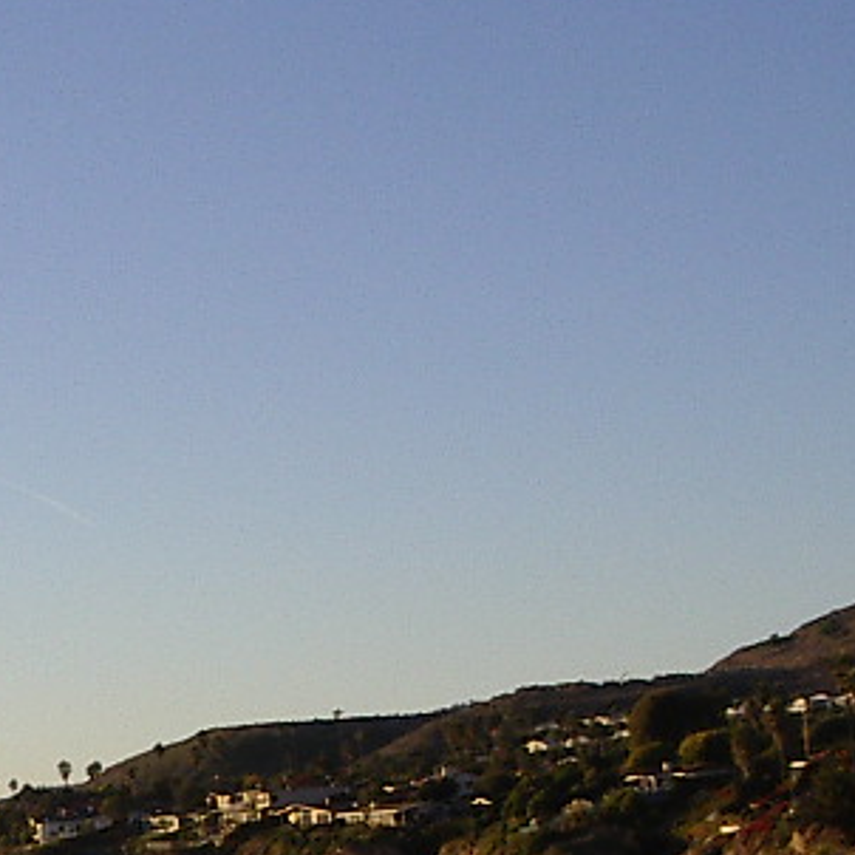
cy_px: 863
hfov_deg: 14.9
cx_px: -85
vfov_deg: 15.0
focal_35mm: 114
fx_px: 3186
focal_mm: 5.8
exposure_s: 1/320
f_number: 4.8
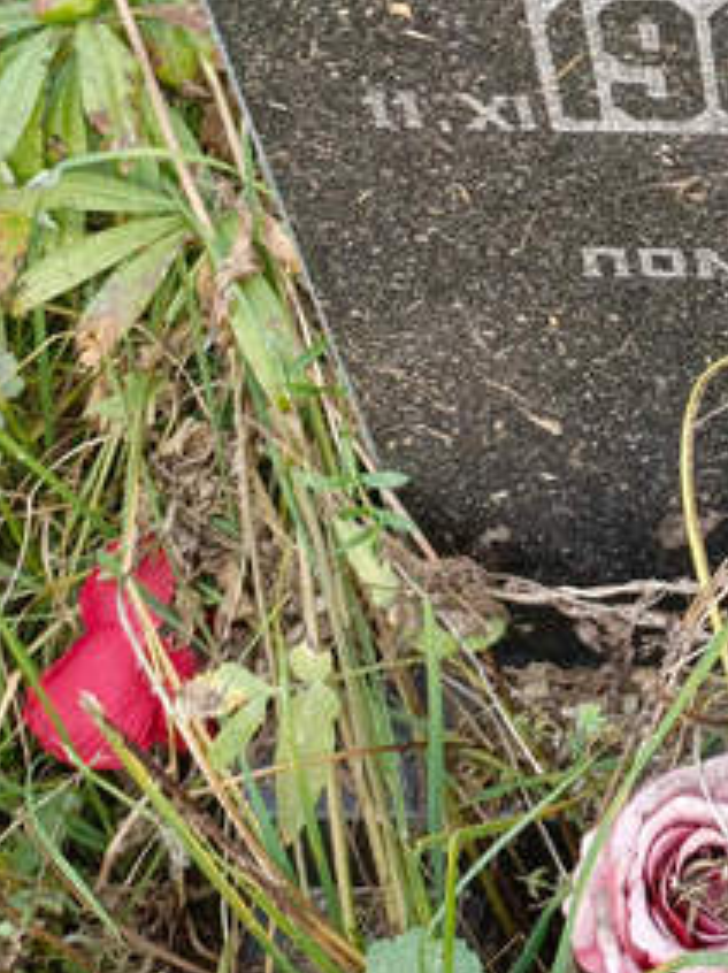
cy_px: -17
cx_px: 1121
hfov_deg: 18.2
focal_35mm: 71
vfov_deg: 25.9
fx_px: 1994
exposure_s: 1/100
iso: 266
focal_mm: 4.76
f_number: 1.69
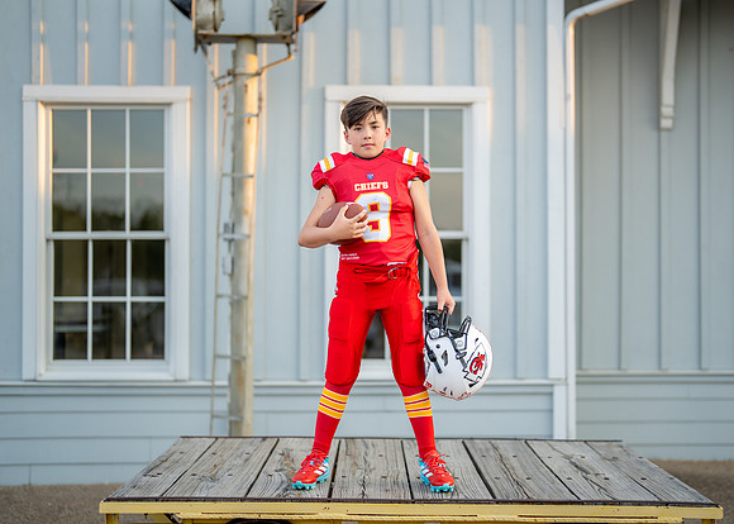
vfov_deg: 25.9
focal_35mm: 55
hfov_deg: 35.7
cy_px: 264
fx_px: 1140
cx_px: 389
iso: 200
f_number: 1.2
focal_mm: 50
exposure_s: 1/2000
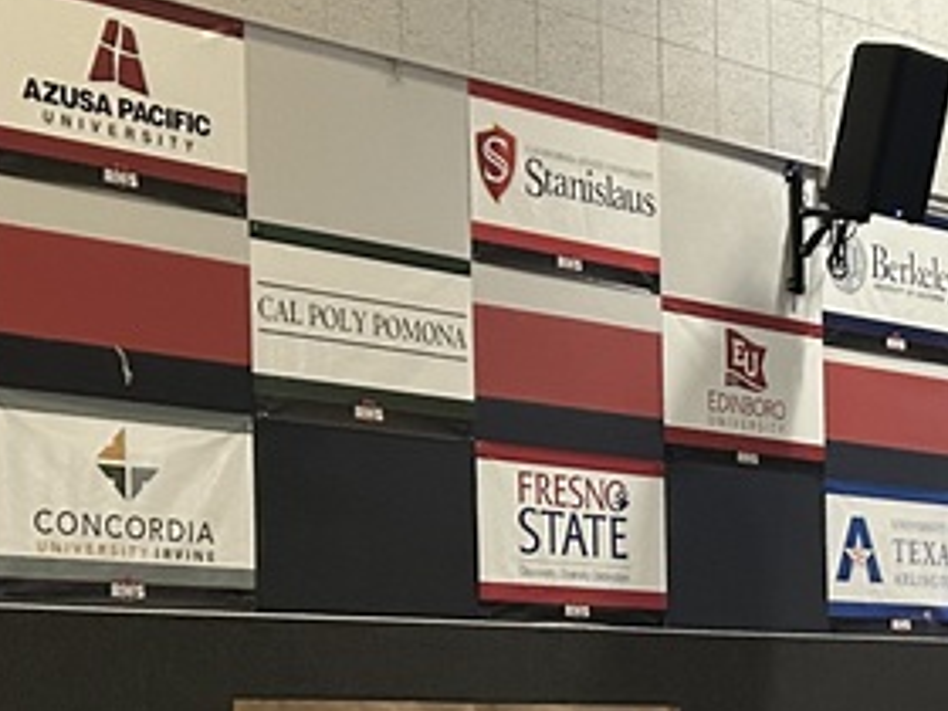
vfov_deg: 15.4
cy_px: 650
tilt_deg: +2.0
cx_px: 738
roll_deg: +1.5
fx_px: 2602
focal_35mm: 95
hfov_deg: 20.5
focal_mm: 5.7
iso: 640
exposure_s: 1/36
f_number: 1.5
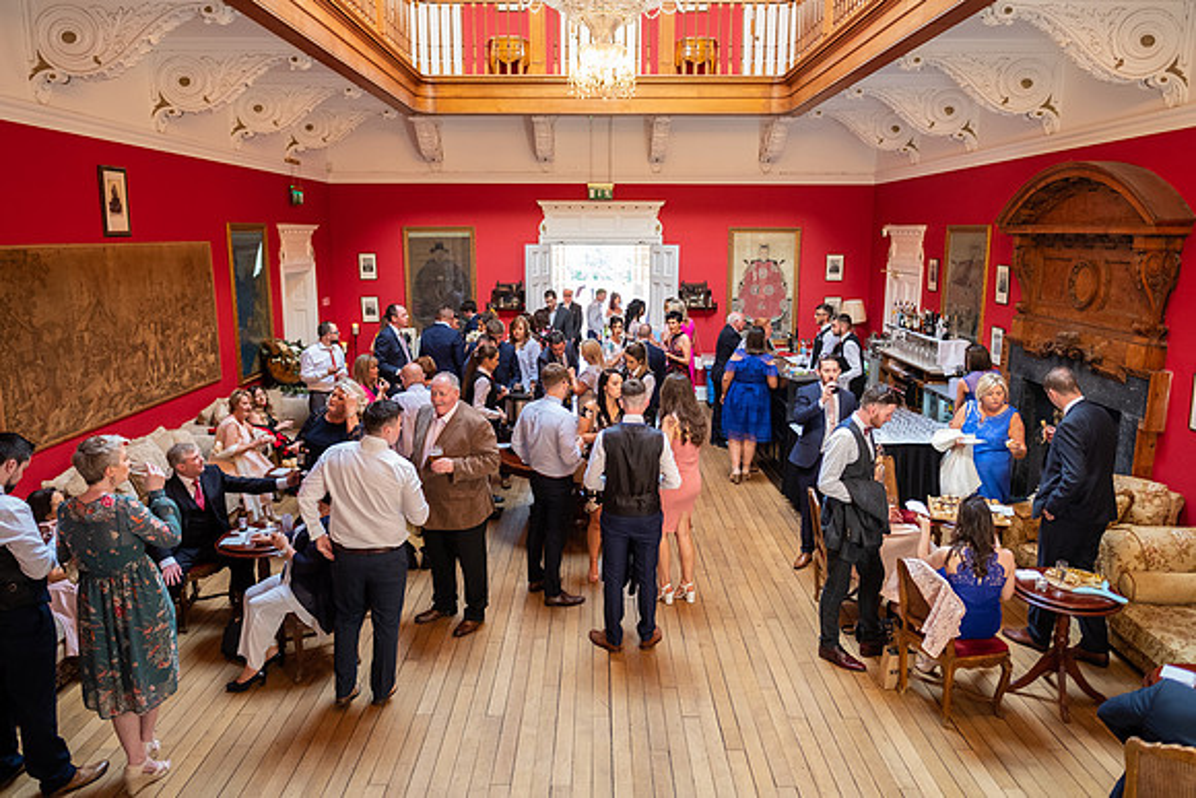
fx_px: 802
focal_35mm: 24
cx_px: 598
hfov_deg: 73.4
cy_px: 399
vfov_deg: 52.9
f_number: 2.2
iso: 1250
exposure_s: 1/125
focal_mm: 16
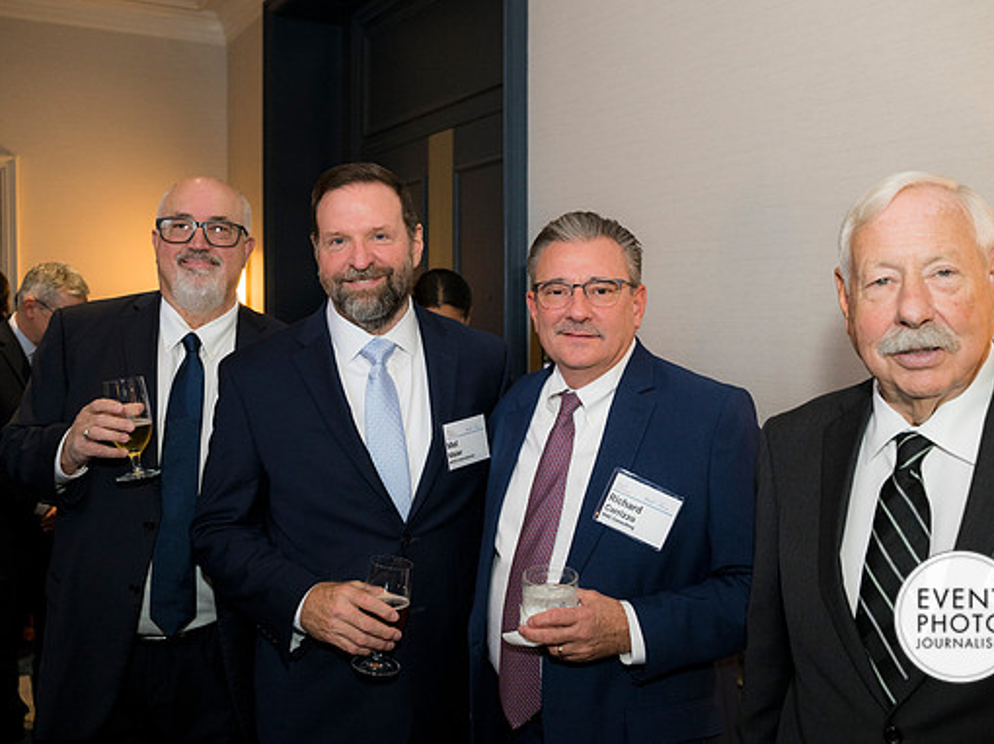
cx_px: 526
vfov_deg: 40.7
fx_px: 1005
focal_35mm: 35
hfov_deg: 52.6
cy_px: 369
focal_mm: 32
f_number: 4
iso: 800
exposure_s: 1/125
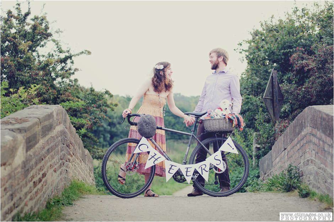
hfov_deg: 23.9
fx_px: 788
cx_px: 167
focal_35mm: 85
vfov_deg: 16.1
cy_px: 111
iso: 250
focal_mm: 85
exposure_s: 1/320
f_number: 3.2
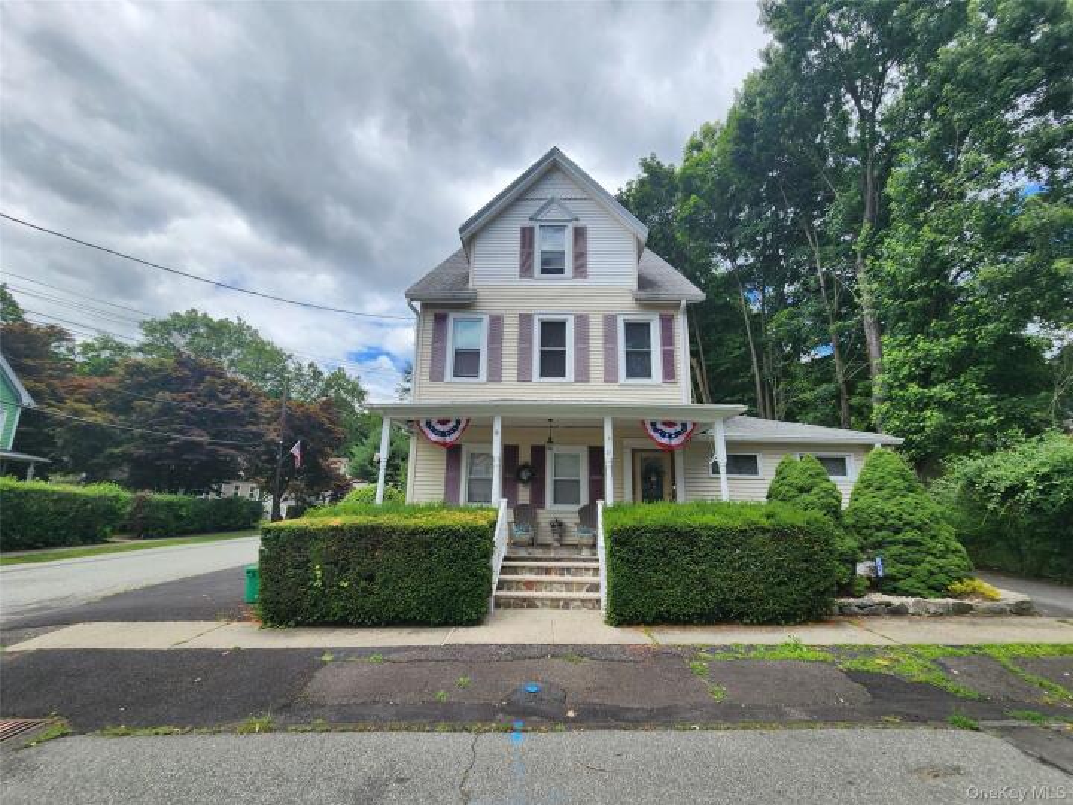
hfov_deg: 106.2
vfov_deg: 89.9
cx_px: 536
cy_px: 402
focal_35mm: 13
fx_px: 403
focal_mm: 2.2
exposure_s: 1/2000
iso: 50
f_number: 2.2
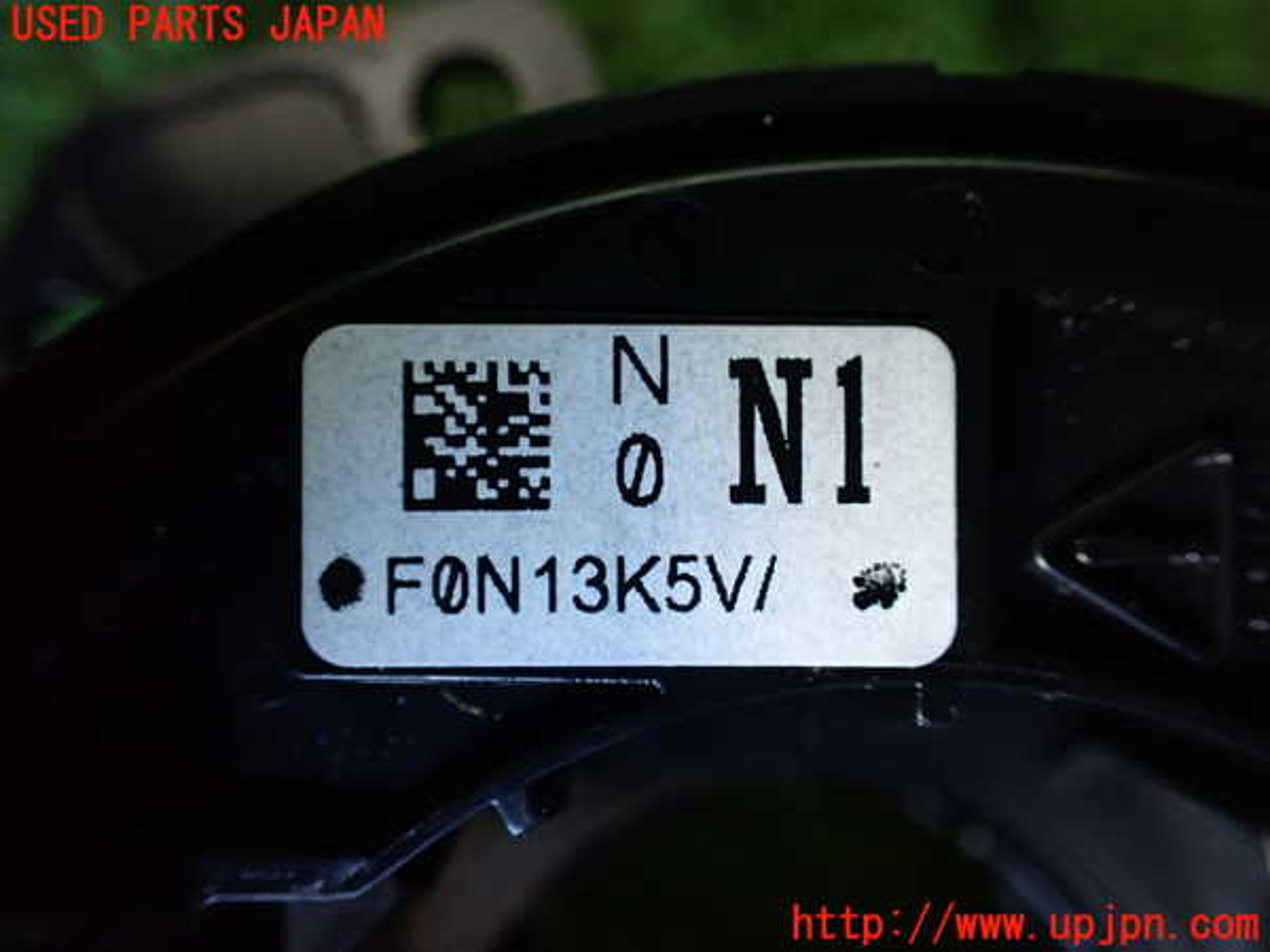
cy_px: 476
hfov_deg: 60.0
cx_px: 635
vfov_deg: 46.8
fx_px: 1101
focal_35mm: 30
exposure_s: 1/100
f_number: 2.3
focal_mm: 5.4
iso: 800
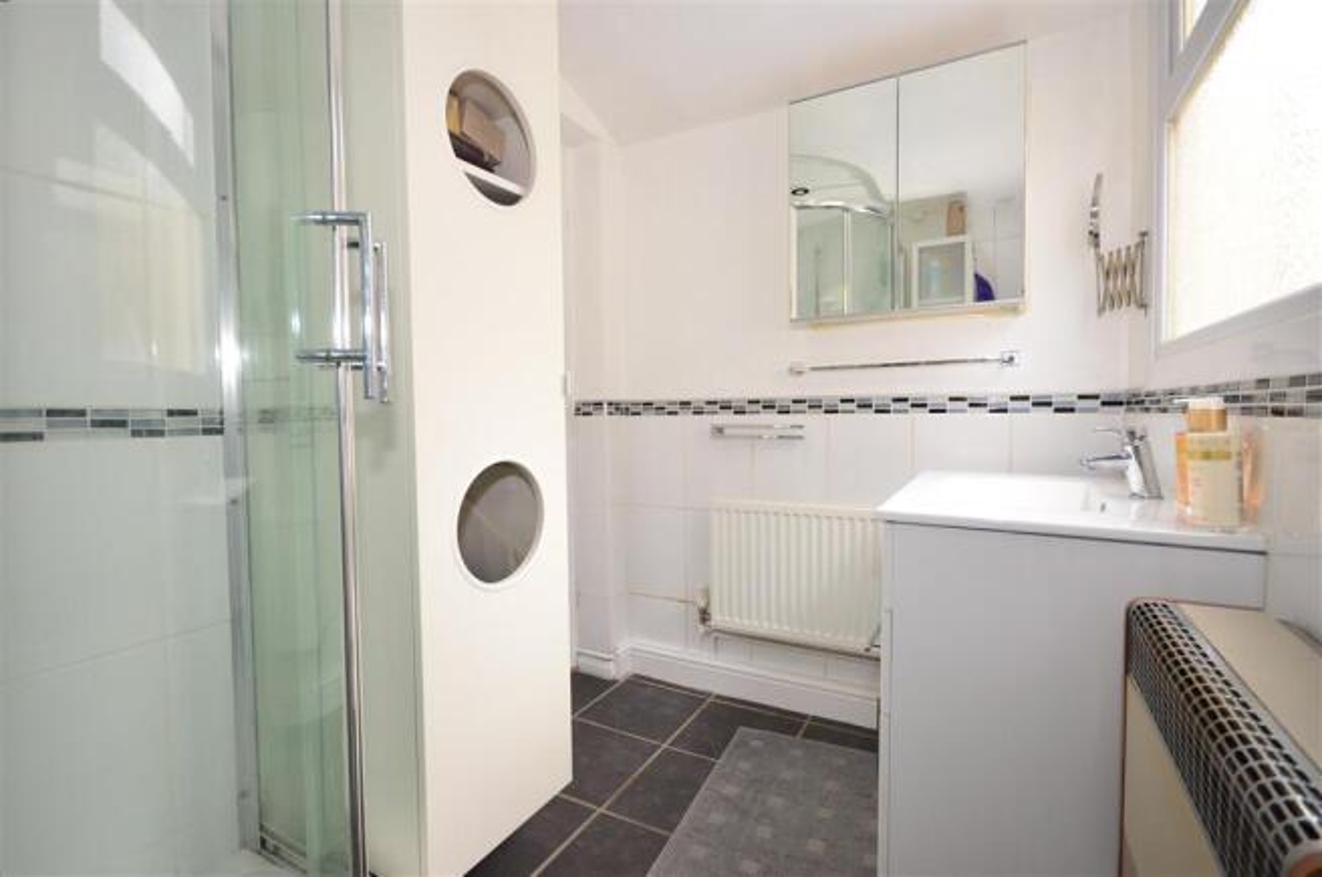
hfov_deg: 100.5
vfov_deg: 77.1
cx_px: 661
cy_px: 438
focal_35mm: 15
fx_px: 550
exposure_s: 1/30
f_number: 6.3
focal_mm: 10
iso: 640
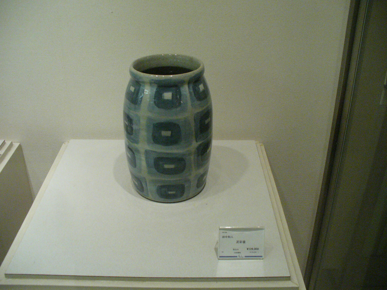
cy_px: 145
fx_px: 414
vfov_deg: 38.7
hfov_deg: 50.1
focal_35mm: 37
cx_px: 194
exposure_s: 1/200
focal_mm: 6.1
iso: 400
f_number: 2.8
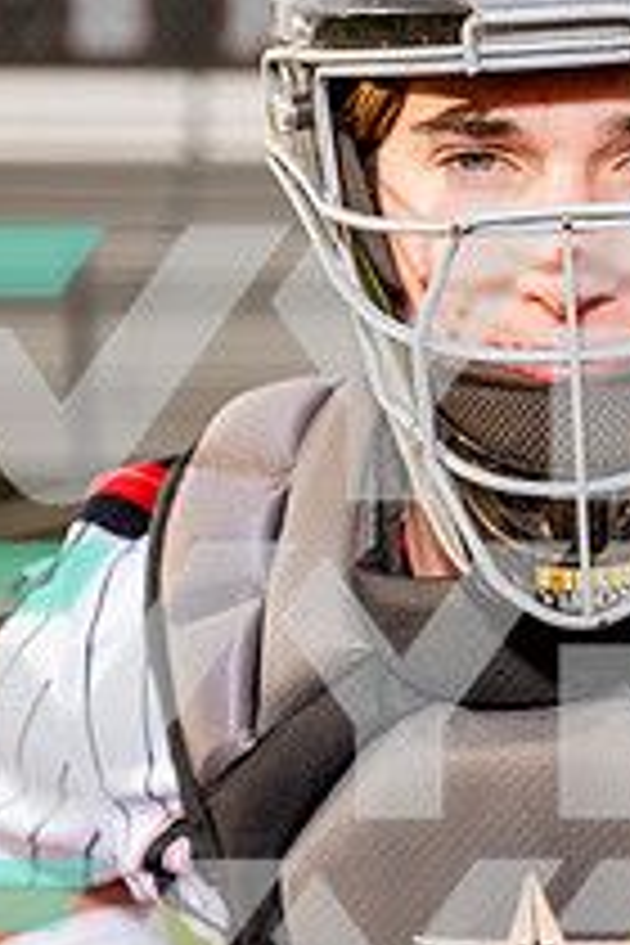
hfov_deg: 10.4
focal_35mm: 131
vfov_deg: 15.6
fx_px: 3438
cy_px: 684
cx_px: 508
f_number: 4
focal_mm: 61
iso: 100
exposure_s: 1/250
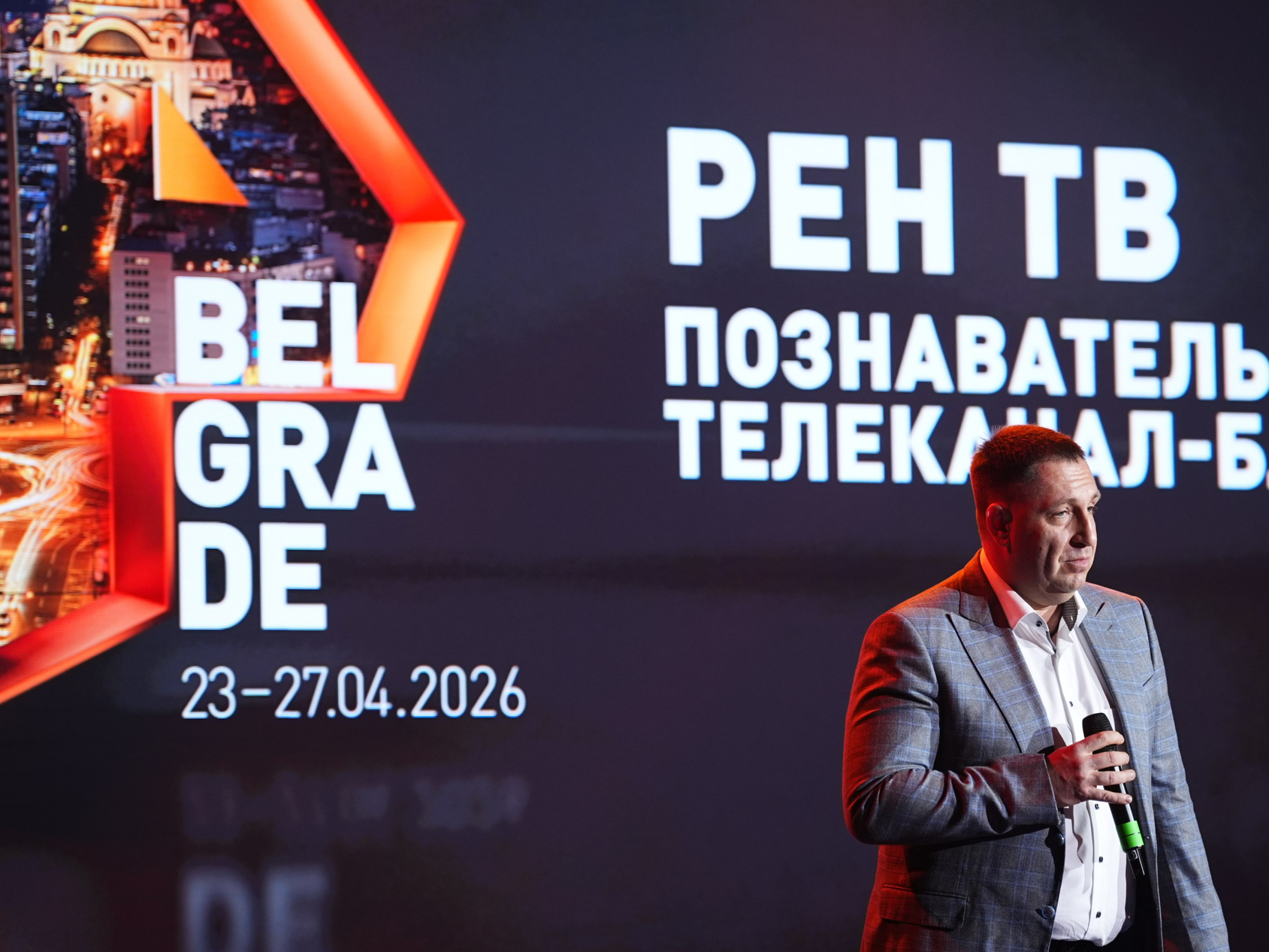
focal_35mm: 204
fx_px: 7479
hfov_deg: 9.7
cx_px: 742
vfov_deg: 7.3
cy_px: 488
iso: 640
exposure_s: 1/200
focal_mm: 140
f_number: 2.8
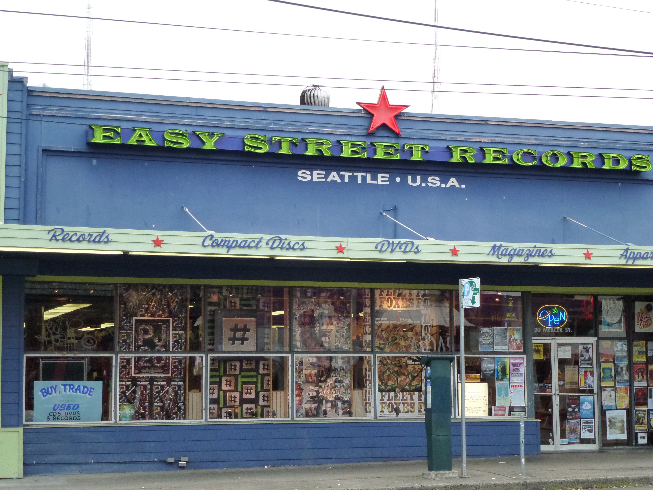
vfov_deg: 20.7
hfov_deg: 27.4
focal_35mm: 71
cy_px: 245
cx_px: 326
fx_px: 1339
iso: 400
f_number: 4.7
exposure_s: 1/160
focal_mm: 12.7
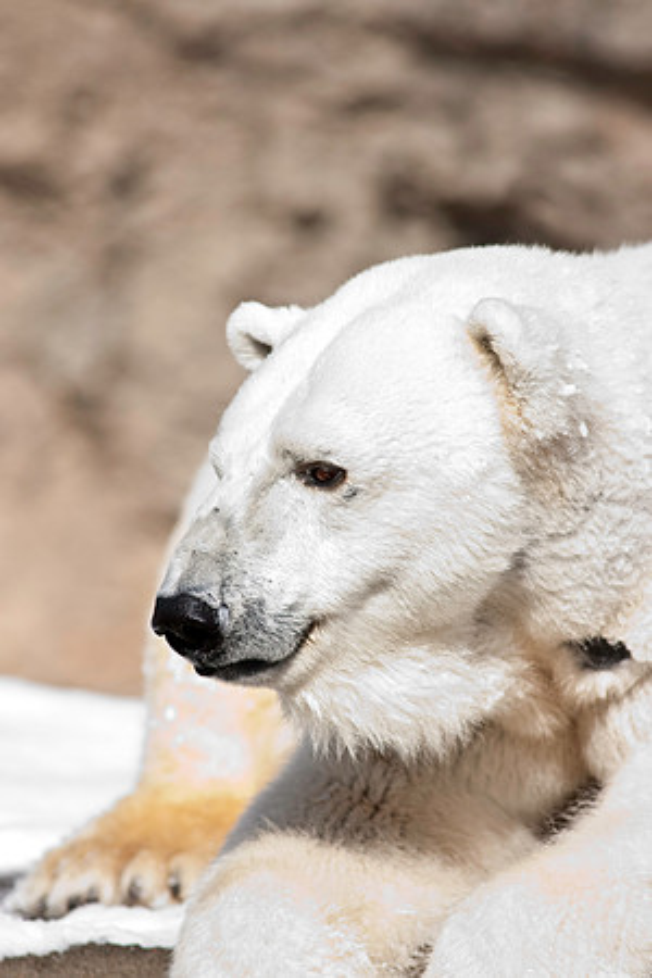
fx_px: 12224
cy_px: 489
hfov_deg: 3.1
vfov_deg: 4.6
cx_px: 326
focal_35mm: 450
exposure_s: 1/1600
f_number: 4
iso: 160
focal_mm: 300
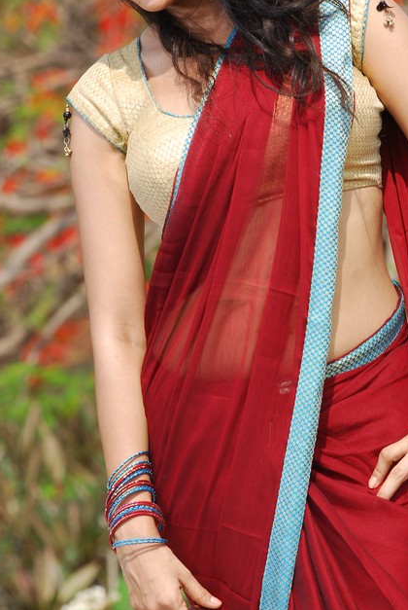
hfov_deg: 4.0
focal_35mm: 347
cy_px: 204
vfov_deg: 5.9
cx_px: 278
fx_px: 5876
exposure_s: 1/200
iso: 160
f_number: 9
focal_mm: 145
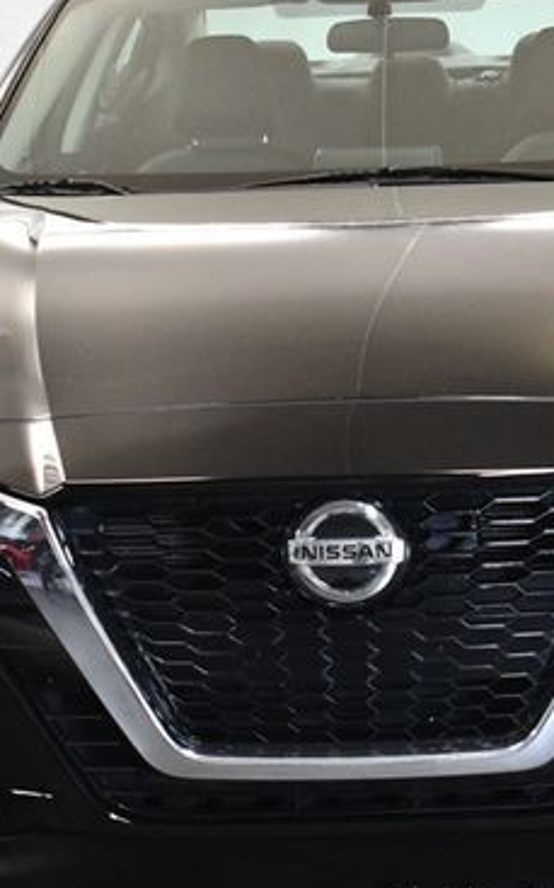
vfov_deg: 17.3
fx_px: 2926
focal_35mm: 121
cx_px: 346
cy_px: 431
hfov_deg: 10.8
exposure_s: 1/125
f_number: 4.5
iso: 2200
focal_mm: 34
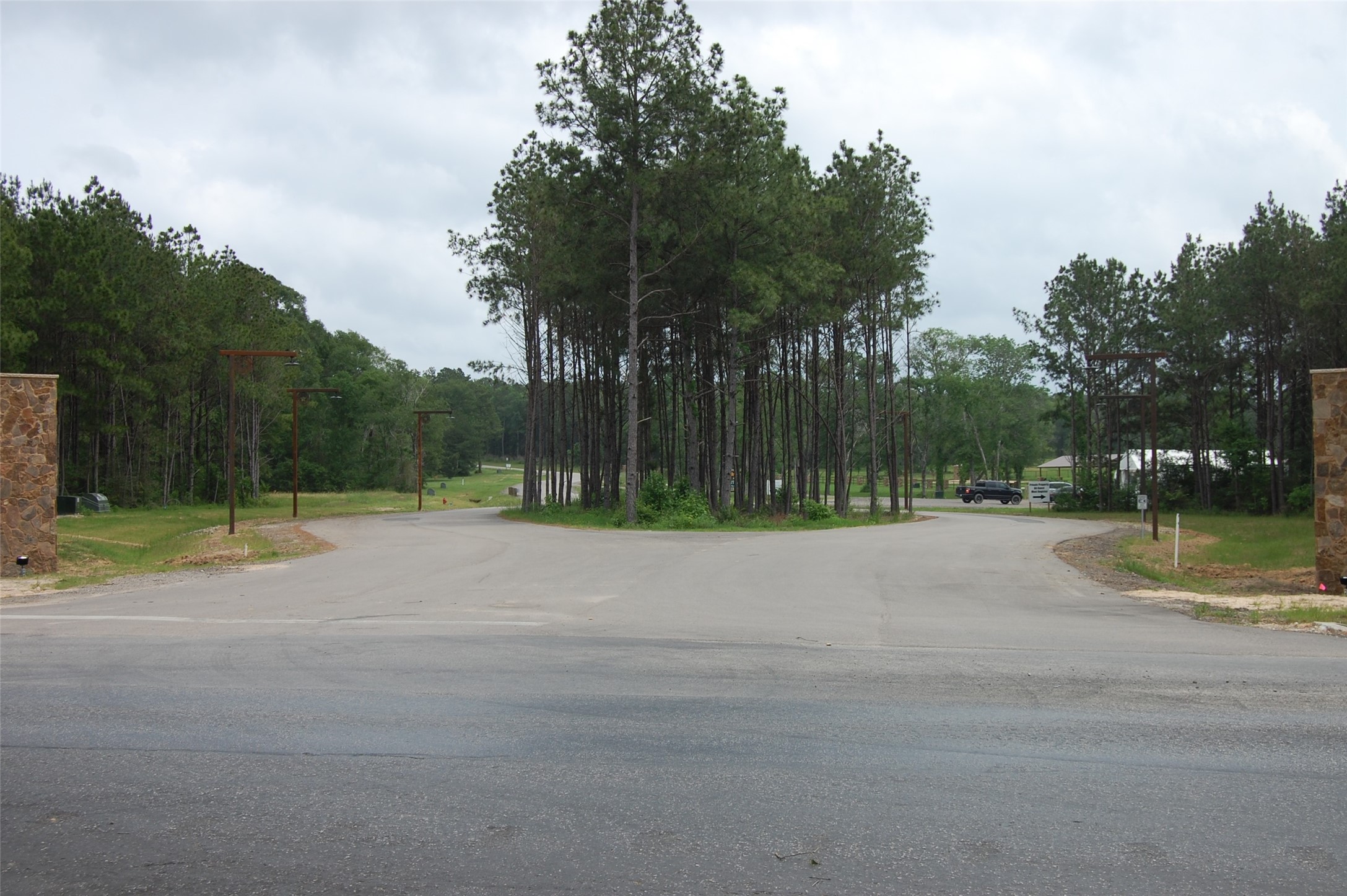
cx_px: 674
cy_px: 448
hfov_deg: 43.6
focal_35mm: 45
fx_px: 1682
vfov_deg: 29.8
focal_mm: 30
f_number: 9
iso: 200
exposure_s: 1/320
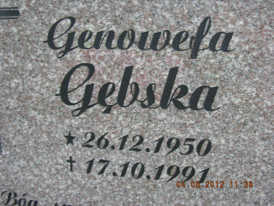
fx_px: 332
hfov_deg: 44.8
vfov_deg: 34.3
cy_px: 103
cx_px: 137
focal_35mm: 42
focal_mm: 10.7
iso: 50
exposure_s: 1/44.3
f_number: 3.3
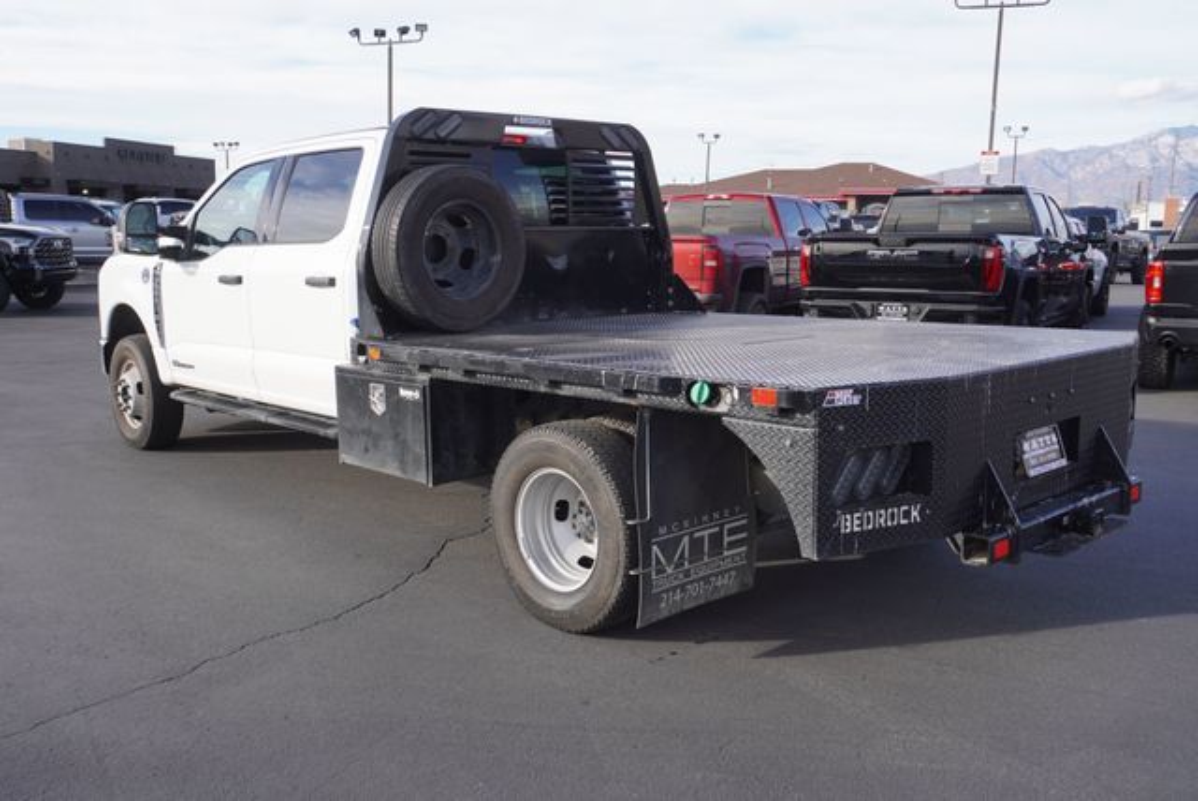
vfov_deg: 40.0
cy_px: 400
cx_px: 599
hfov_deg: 57.2
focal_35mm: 33
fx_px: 1099
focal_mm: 22
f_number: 6.3
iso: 100
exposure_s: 1/160
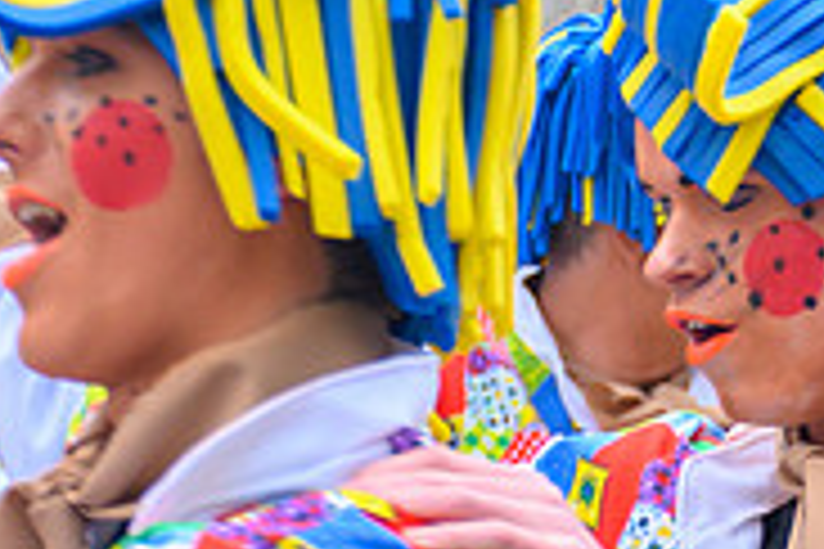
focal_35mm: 285
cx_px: 928
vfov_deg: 4.8
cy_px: 317
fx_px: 6523
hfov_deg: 7.2
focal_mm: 60
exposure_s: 1/250
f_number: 5
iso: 400
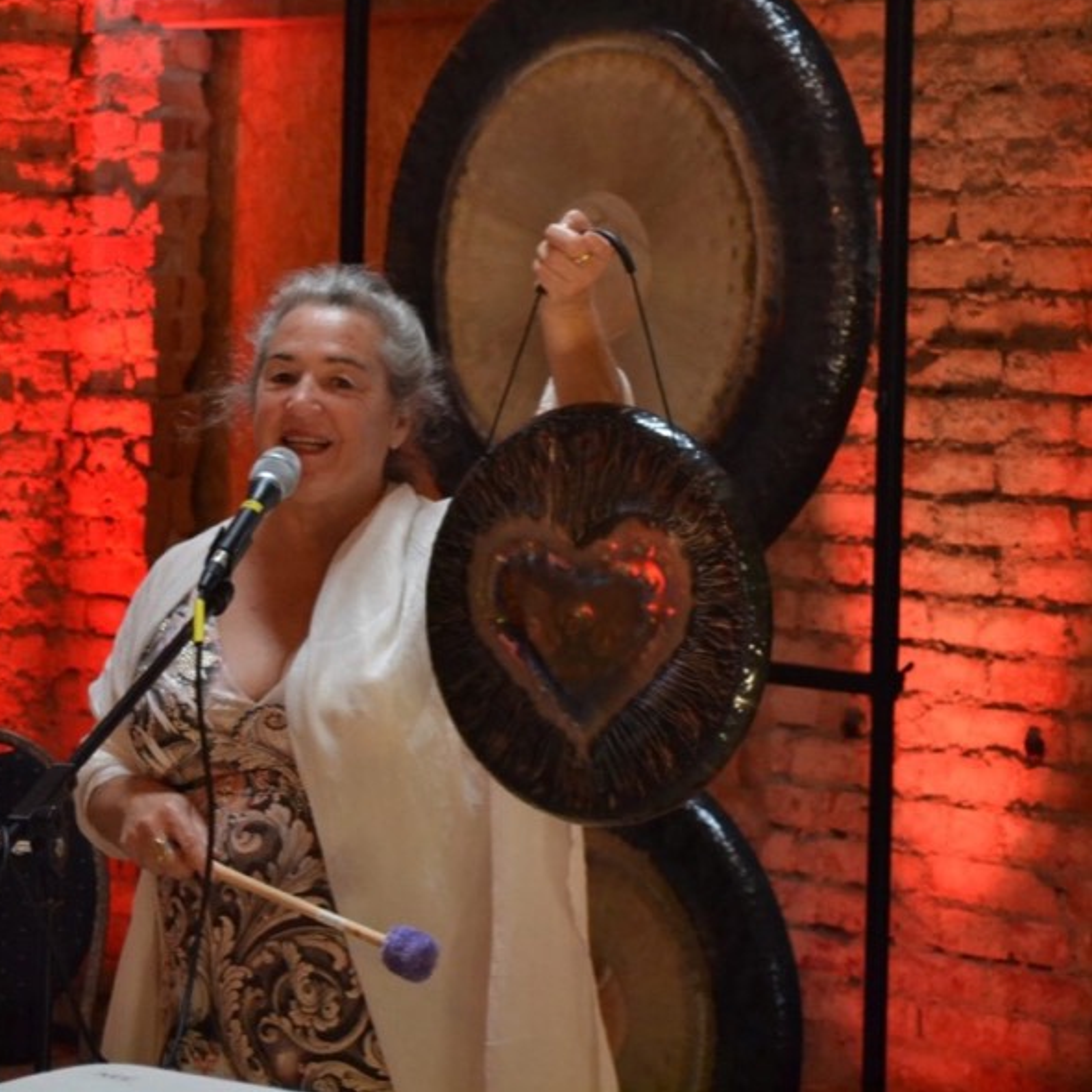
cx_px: 540
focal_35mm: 107
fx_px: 3806
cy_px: 270
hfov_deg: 16.3
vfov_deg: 16.2
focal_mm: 55
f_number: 5.6
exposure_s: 1/60
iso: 3200
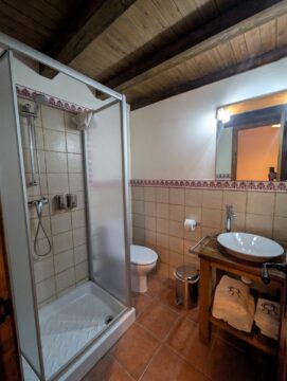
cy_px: 190
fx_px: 143
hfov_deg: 90.1
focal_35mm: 13
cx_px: 144
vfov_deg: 106.1
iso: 356
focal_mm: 1.95
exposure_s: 1/25
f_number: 2.2
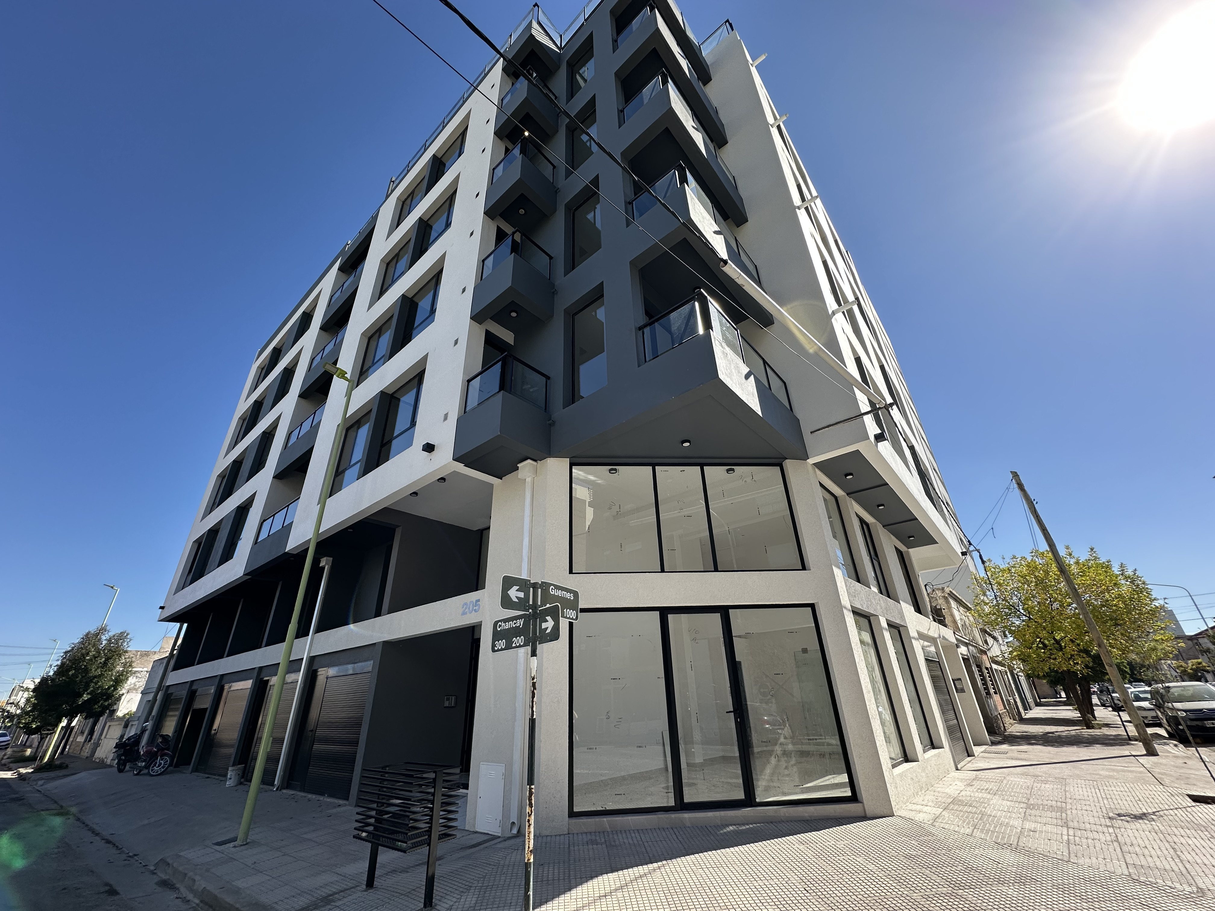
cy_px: 456
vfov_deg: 85.7
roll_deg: +1.8
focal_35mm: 14
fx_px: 491
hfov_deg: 102.1
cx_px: 608
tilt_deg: +27.3
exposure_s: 1/868
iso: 50
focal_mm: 2.22
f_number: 2.2
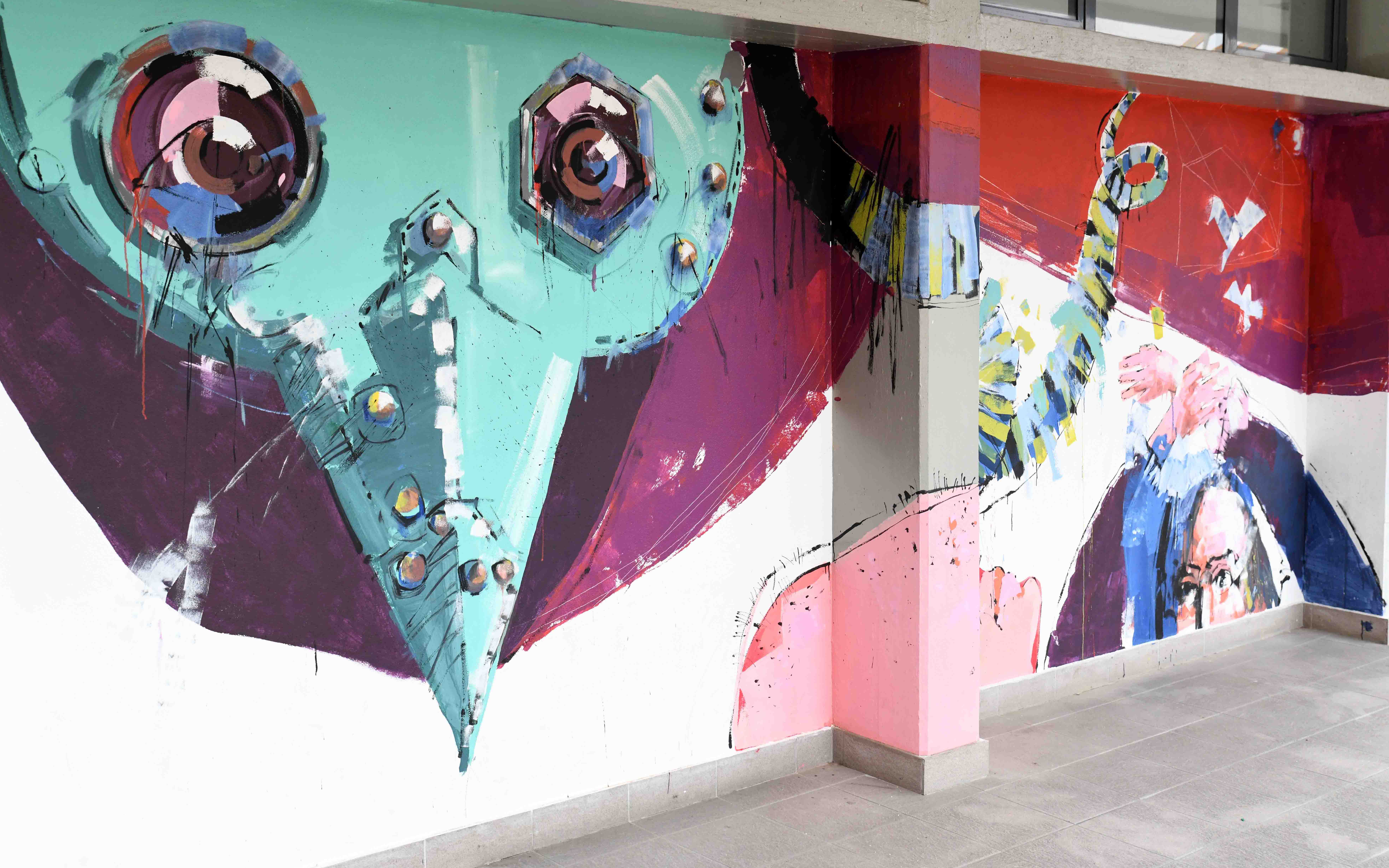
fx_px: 1628
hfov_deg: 46.2
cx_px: 723
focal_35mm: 43
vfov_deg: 29.9
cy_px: 436
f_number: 4.5
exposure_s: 1/80
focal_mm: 40
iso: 1000
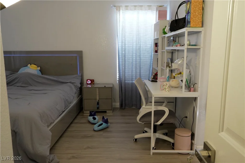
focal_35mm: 28
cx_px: 122
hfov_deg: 65.5
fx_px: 191
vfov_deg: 46.4
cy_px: 82
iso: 2500
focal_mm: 28
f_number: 22
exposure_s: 1/8
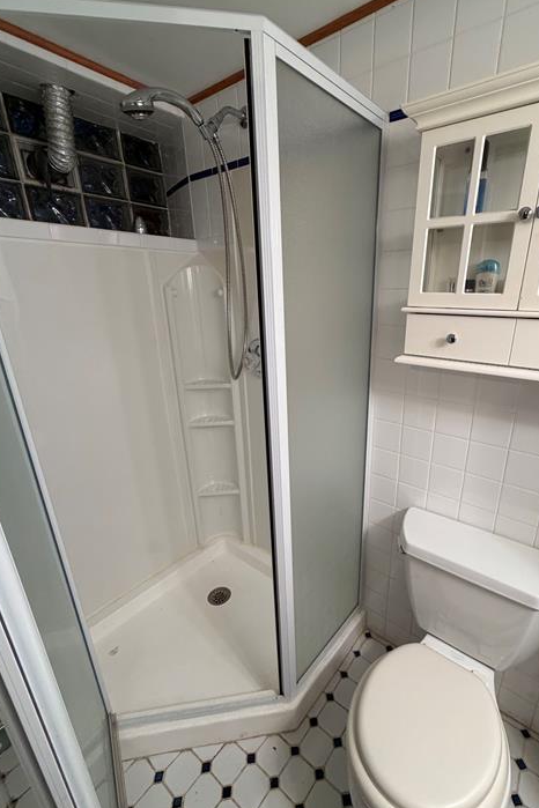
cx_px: 316
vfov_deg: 96.7
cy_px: 414
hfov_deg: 73.2
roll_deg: -0.2
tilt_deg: -19.1
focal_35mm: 16
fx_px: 359
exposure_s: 1/120
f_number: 2.2
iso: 250
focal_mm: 2.22
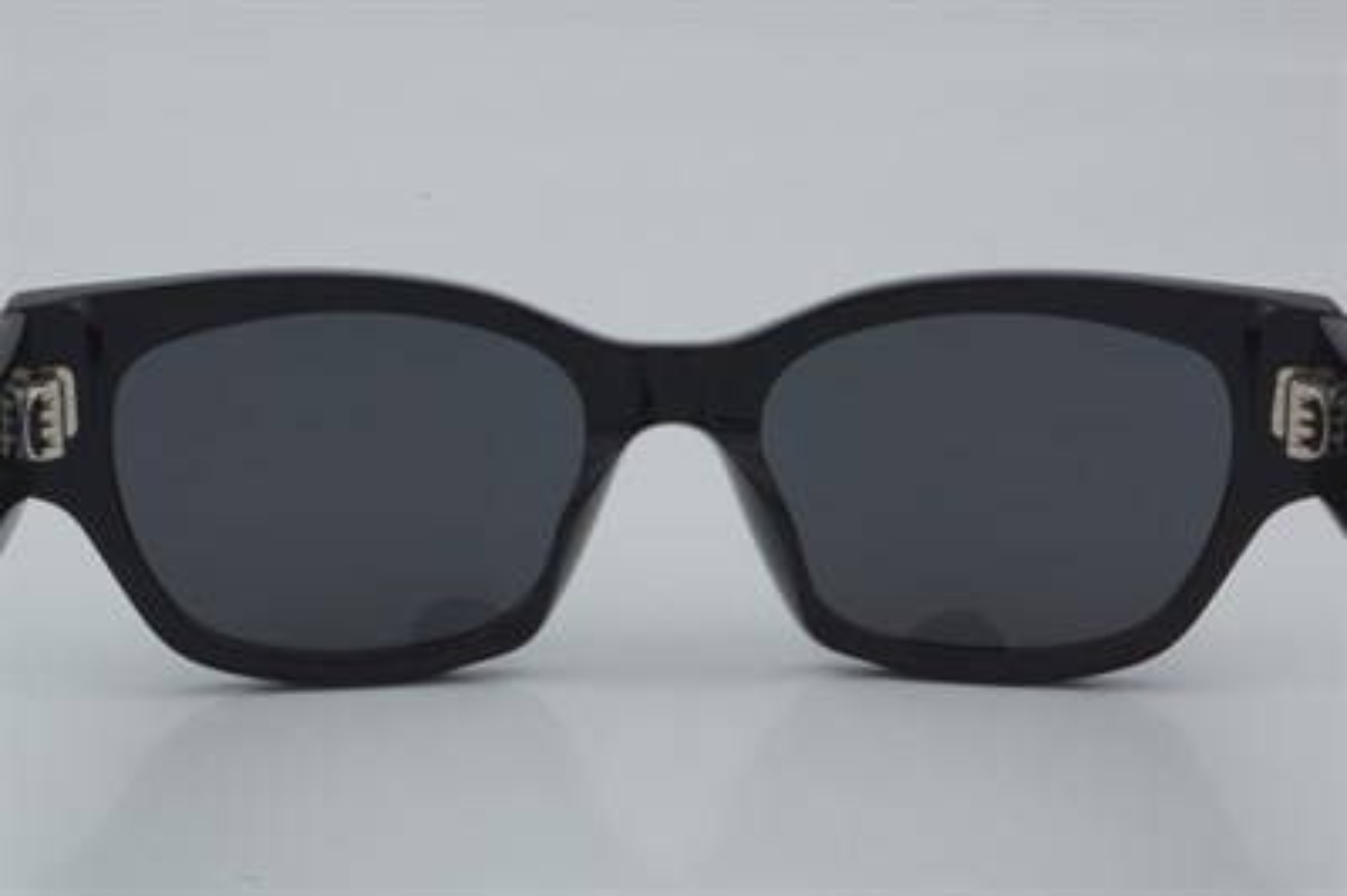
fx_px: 3084
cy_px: 448
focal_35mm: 82
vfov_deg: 16.5
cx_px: 674
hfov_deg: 24.6
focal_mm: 55
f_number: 32
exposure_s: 1/4
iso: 100
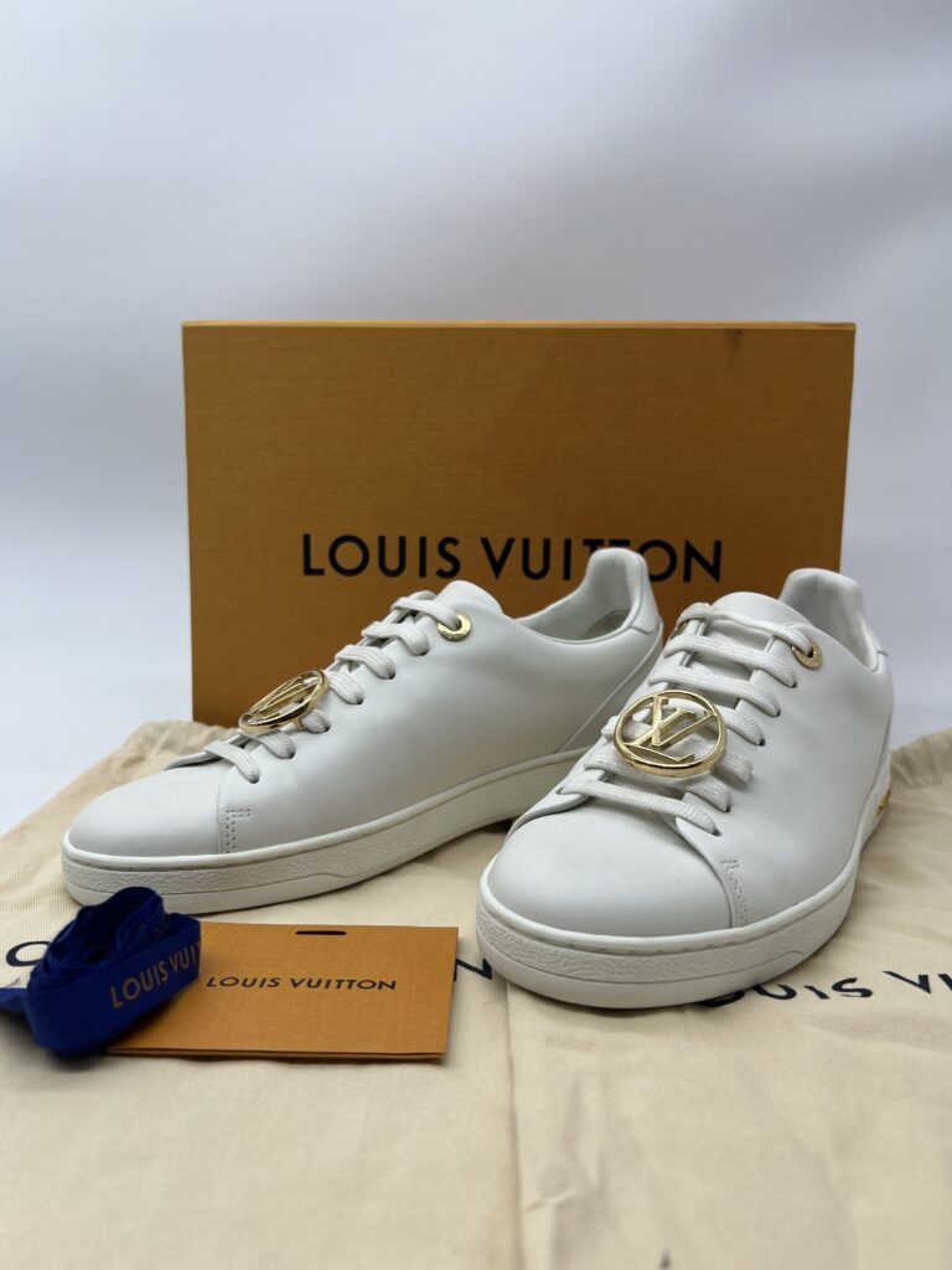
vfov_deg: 67.3
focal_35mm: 26
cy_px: 635
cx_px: 476
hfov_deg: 53.1
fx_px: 953
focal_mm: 5.7
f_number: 1.5
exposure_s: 1/244
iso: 40
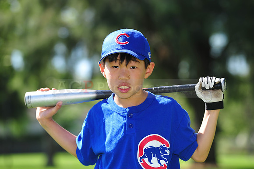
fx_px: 1410
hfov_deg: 10.3
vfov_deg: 6.9
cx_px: 127
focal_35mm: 200
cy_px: 84
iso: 200
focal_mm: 200
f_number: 5.6
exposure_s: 1/320
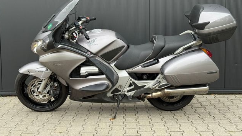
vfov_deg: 22.6
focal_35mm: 53
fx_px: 340
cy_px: 51
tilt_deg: -4.1
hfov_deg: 39.2
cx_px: 122
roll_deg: +1.3
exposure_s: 1/219
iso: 80
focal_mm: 6.76
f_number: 1.78
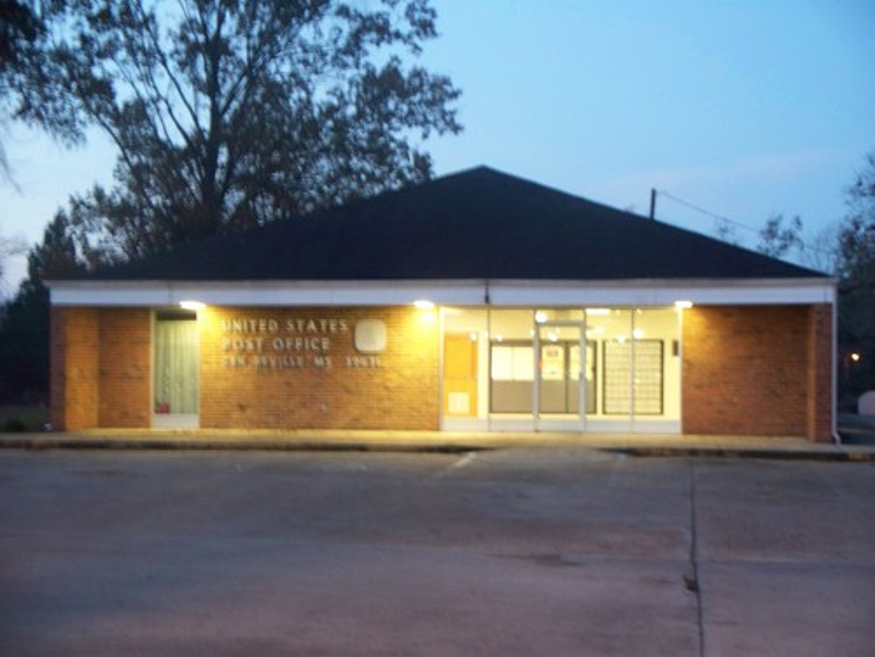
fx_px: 1542
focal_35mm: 61
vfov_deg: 24.0
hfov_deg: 31.7
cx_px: 438
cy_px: 328
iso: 200
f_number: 3.1
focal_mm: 12.89
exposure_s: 1/2.5
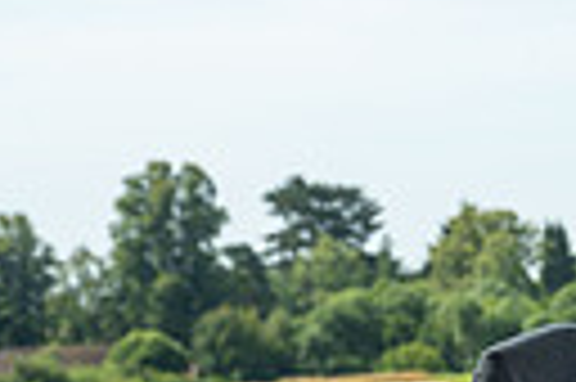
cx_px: 1174
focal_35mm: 253
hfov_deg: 7.8
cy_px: 652
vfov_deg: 5.3
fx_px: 4043
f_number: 6.3
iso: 125
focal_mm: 56
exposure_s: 1/400
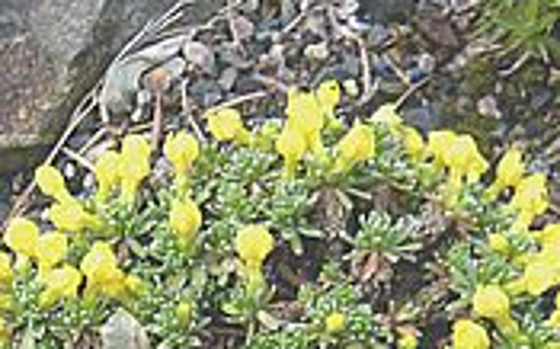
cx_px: 282
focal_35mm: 68
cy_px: 397
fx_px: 1037
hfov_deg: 30.2
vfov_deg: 18.3
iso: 100
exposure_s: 1/200
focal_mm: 4.6
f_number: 2.8
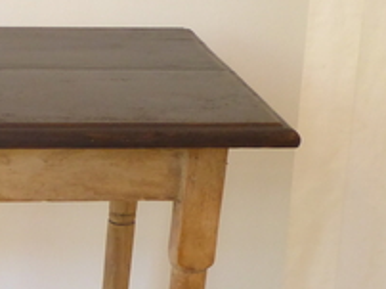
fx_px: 1325
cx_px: -132
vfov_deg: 12.1
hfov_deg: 15.7
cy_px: 367
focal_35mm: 119
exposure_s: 1/10
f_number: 3.8
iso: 400
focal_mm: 7.2
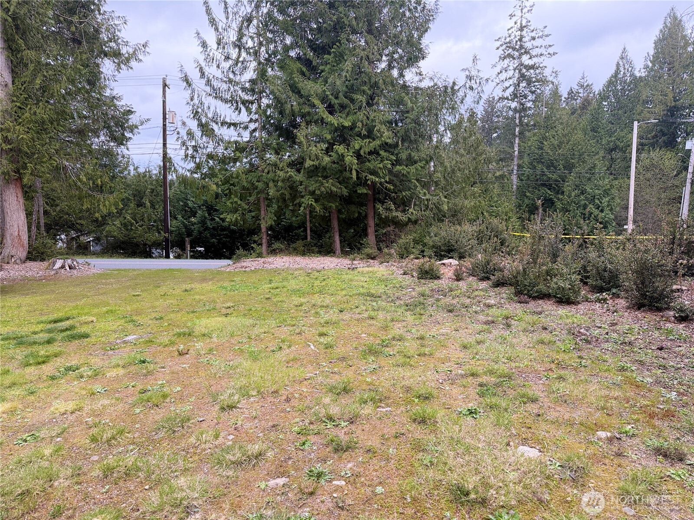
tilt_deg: -6.9
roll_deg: +0.0
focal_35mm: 24
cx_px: 347
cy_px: 260
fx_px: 481
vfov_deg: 56.8
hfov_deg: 71.6
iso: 100
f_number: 1.78
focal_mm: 6.76
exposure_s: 1/190
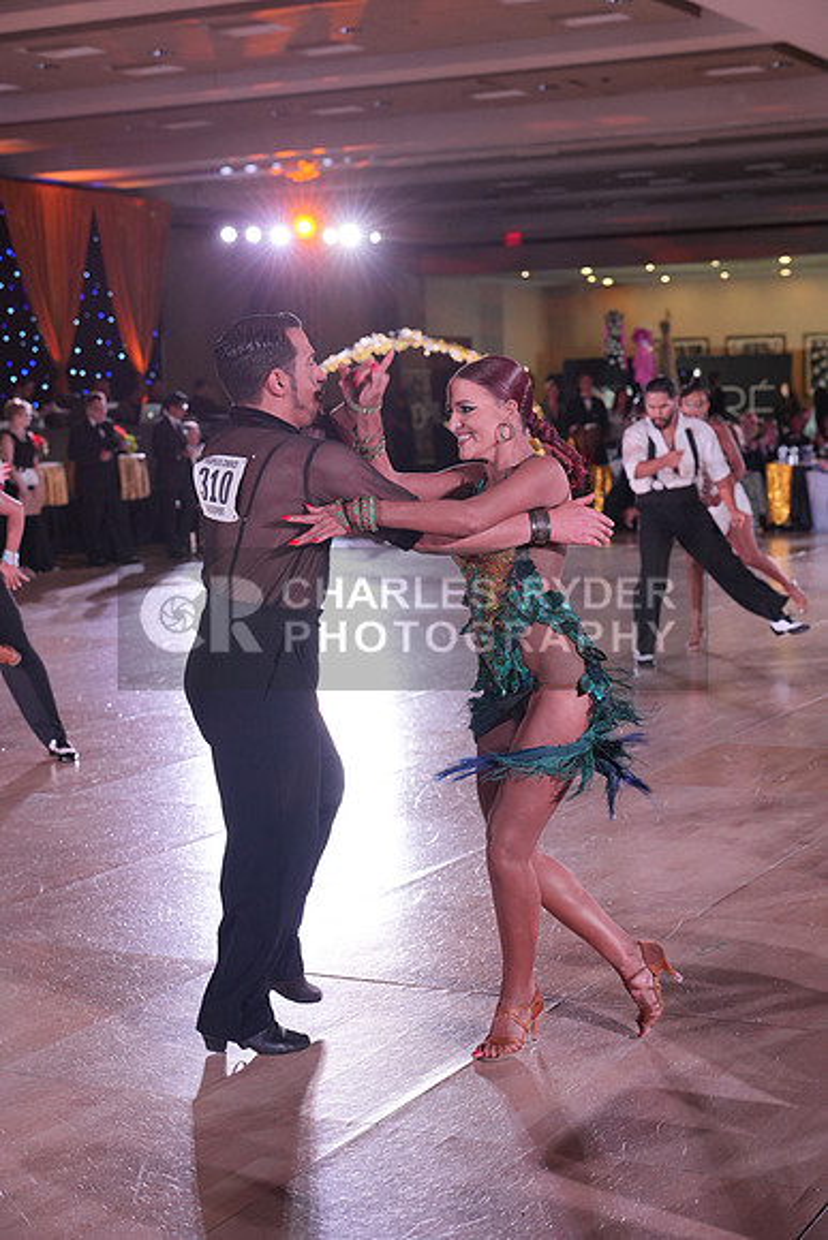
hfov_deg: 21.9
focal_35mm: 62
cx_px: 414
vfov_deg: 32.4
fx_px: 2138
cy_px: 620
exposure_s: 1/400
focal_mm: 62
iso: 1600
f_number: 4
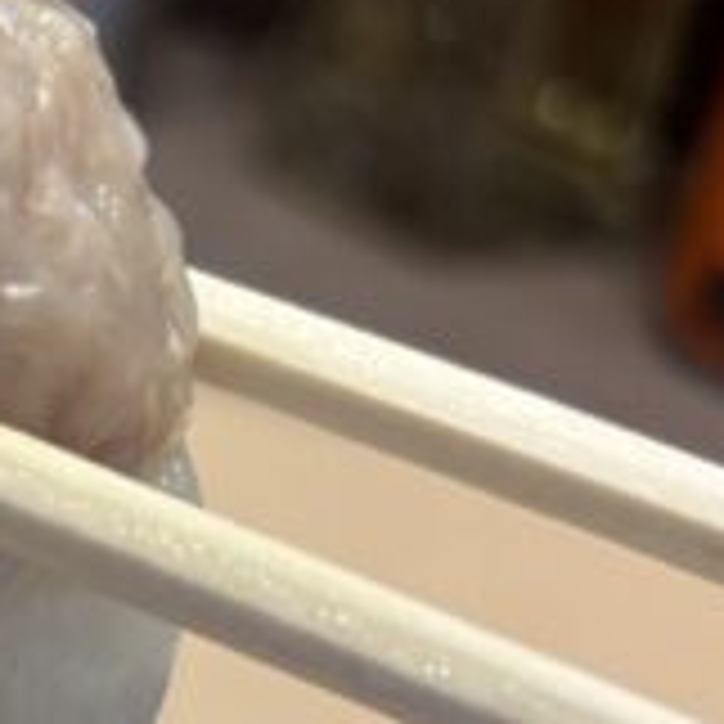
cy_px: 562
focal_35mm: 114
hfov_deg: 13.7
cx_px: -558
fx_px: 2698
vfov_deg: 15.2
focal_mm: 5.96
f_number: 1.6
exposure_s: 1/100
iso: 40
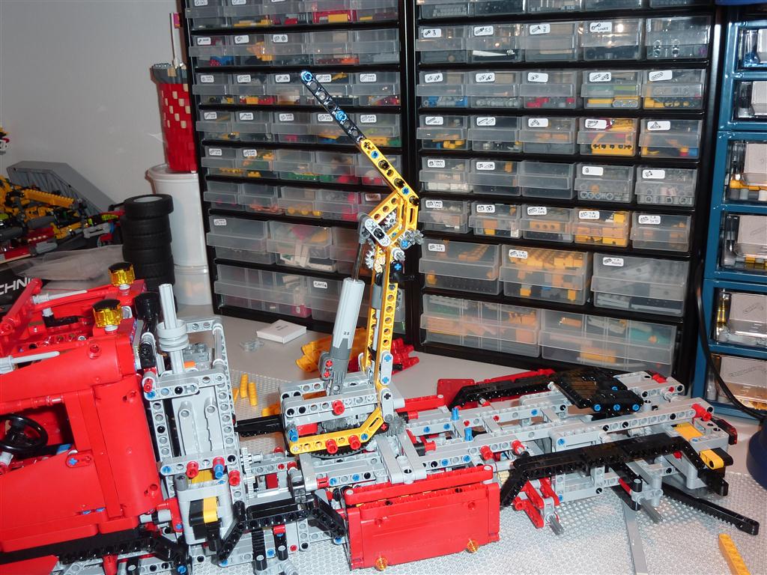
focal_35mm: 32
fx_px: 709
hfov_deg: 56.8
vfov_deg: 44.2
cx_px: 384
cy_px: 288
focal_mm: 5.3
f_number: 3.5
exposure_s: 1/30
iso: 100
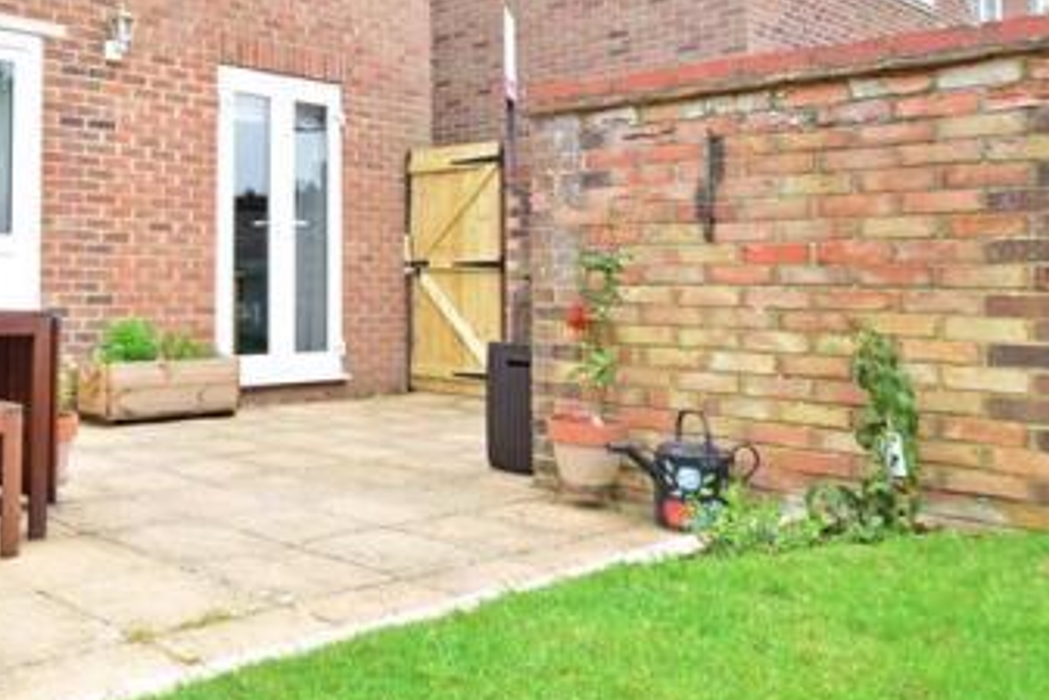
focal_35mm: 35
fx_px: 1020
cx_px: 106
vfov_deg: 37.4
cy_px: 226
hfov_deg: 48.7
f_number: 10
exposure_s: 1/250
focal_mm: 12
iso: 640
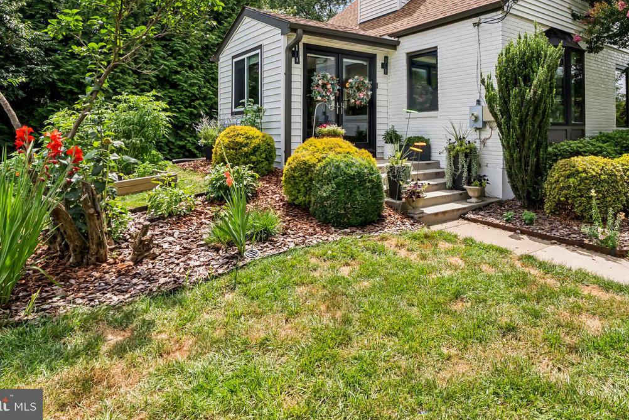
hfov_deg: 74.6
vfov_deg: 53.3
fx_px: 402
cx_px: 397
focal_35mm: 23
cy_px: 120
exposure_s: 1/125
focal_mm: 16
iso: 80
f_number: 8
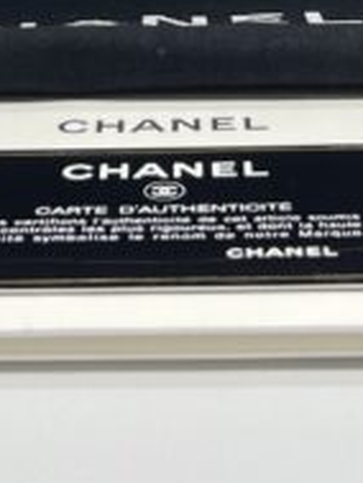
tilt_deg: -9.1
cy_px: -419
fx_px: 1969
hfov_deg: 10.5
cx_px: 176
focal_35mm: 141
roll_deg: -0.5
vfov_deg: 12.6
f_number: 1.5
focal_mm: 5.7
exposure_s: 1/114
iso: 40
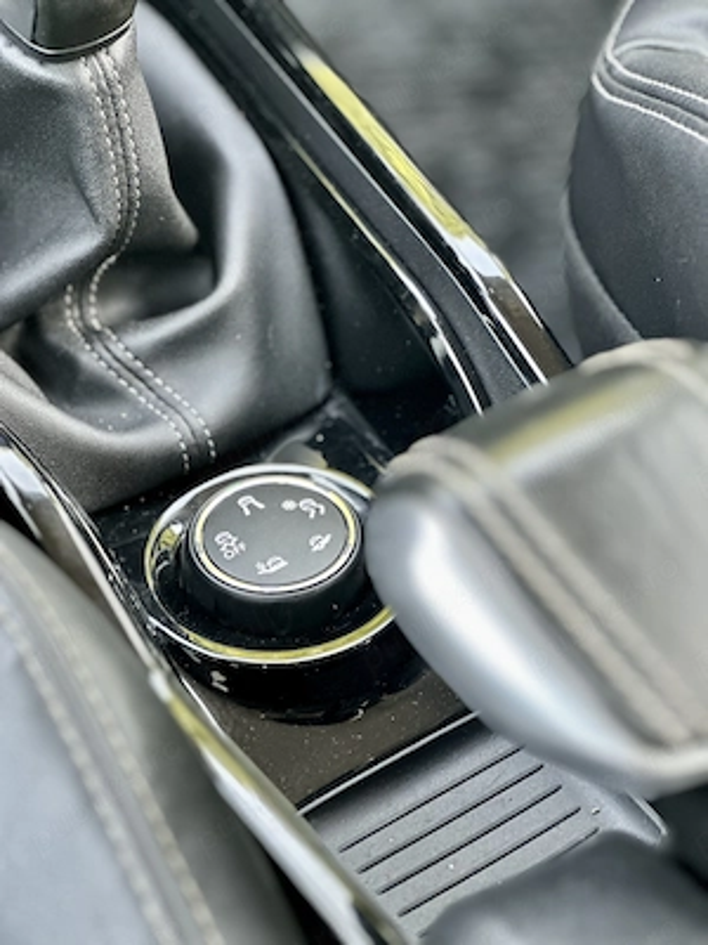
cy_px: 472
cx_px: 354
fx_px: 2100
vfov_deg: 25.3
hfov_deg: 19.1
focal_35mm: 77
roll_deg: -0.6
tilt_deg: -43.1
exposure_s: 1/40
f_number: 2.8
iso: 250
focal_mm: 9
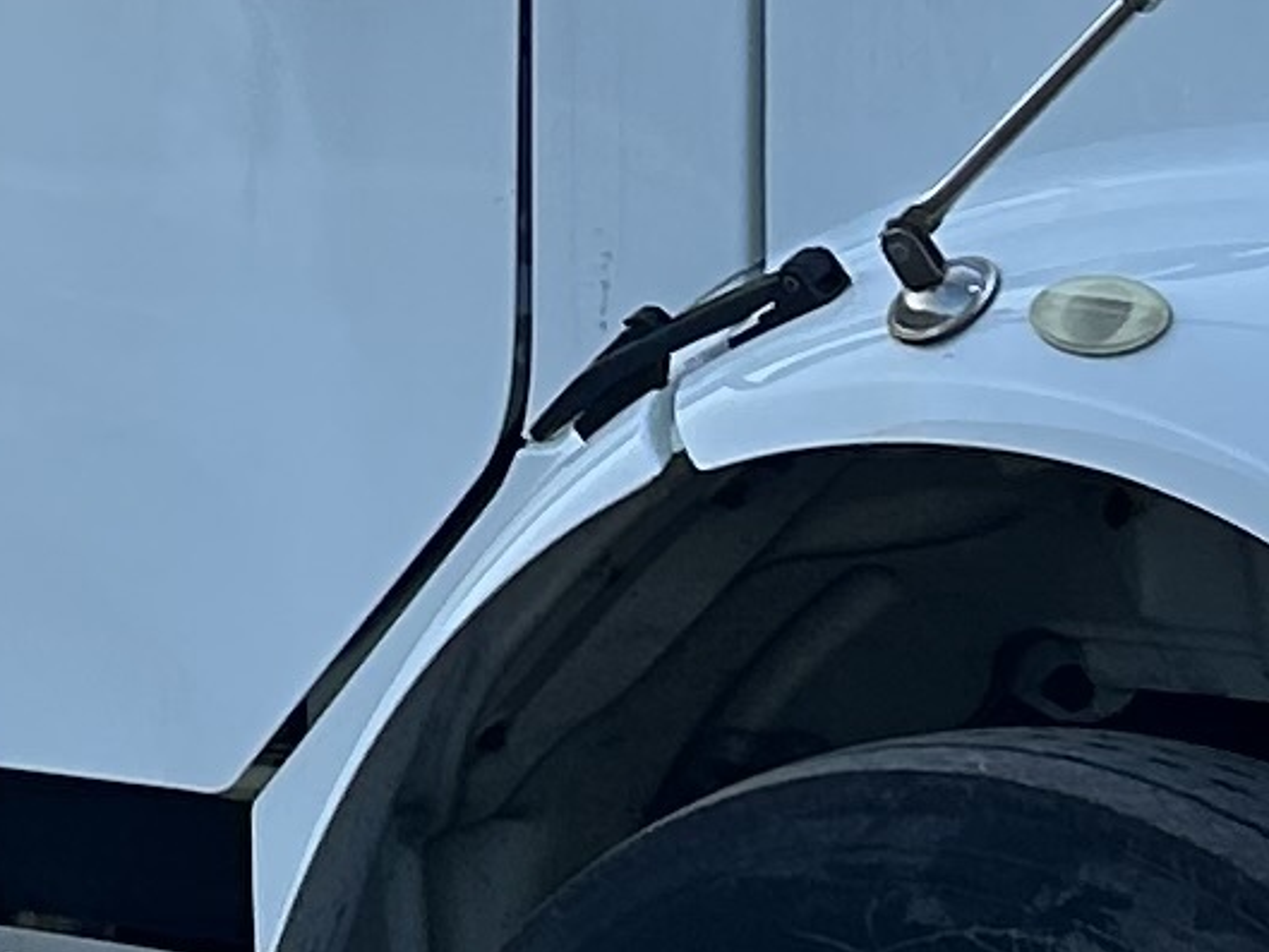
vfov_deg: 7.5
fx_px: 7260
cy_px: -98
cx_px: -72
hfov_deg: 9.9
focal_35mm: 198
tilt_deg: -1.8
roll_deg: +0.5
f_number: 1.5
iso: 50
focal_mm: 5.7
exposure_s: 1/2762
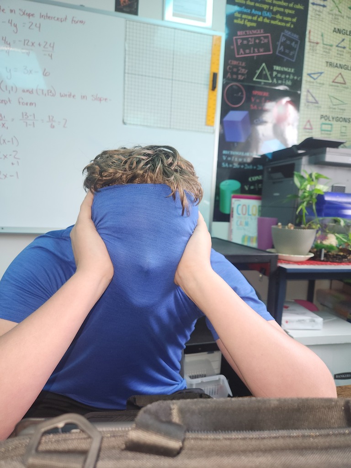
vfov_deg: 73.9
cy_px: 234
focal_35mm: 23
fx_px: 311
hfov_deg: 58.9
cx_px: 176
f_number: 1.8
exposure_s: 1/60
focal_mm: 5.4
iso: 80
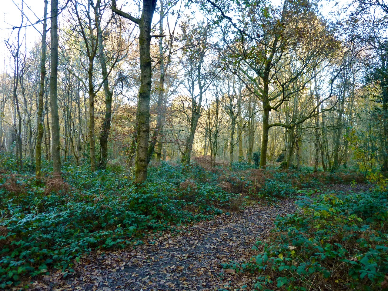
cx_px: 194
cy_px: 146
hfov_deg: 69.4
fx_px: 280
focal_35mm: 25
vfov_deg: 54.9
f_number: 3.3
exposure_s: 1/30
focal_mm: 4.1
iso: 125
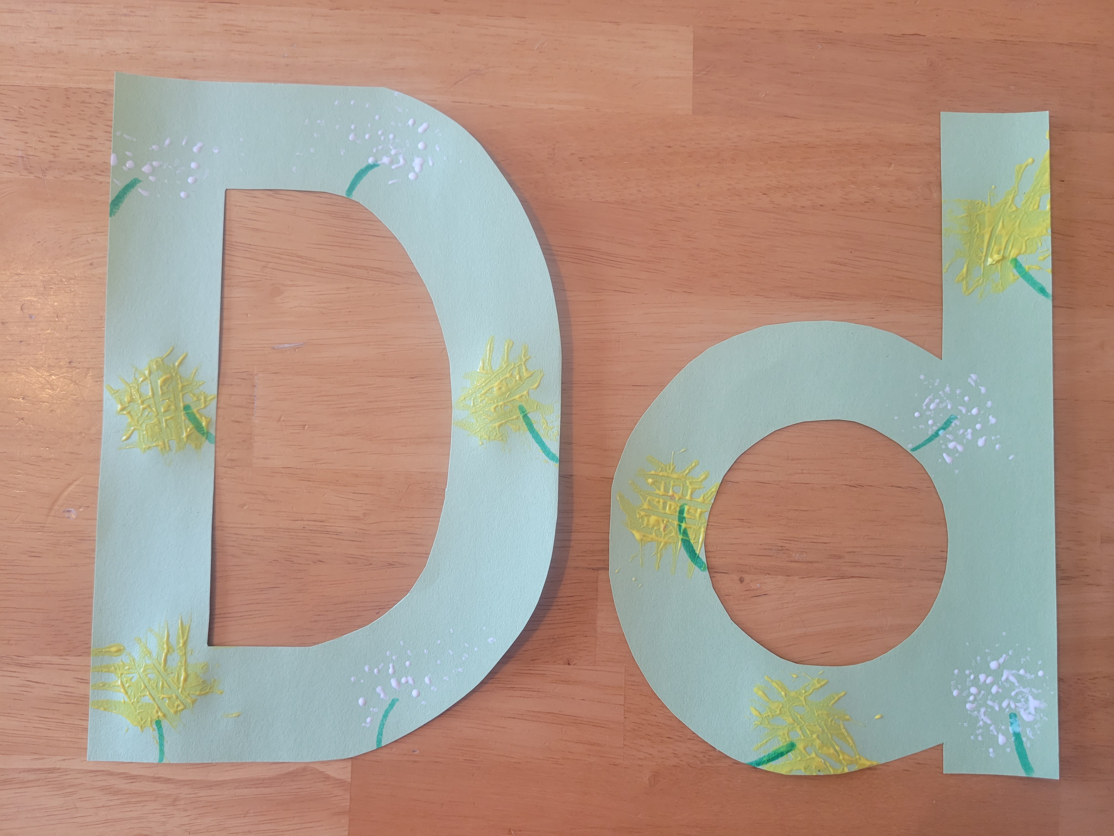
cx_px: 557
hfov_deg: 67.3
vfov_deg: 53.1
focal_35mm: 26
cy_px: 418
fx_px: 837
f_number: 1.8
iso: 250
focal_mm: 5.4
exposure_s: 1/120
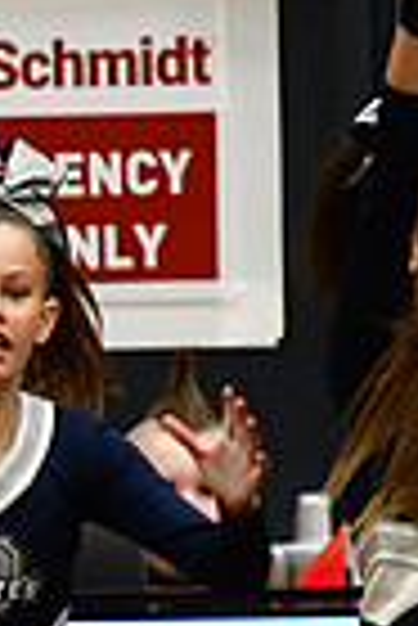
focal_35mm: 1251
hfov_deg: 1.1
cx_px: -823
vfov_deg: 1.6
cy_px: 633
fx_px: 21733
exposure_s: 1/500
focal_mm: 200
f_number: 3.5
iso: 4000
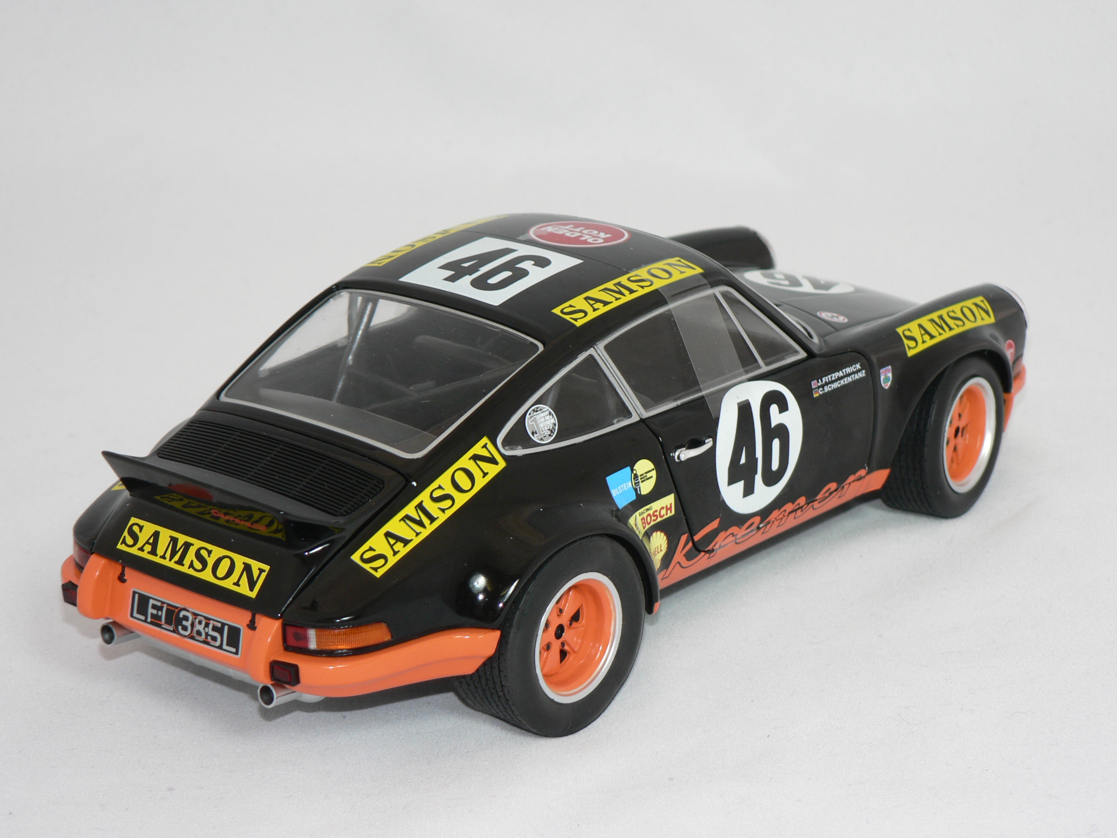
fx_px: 3195
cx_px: 558
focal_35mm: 99
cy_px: 419
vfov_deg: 14.9
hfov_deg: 19.8
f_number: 3.2
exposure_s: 1/60
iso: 80
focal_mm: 16.5
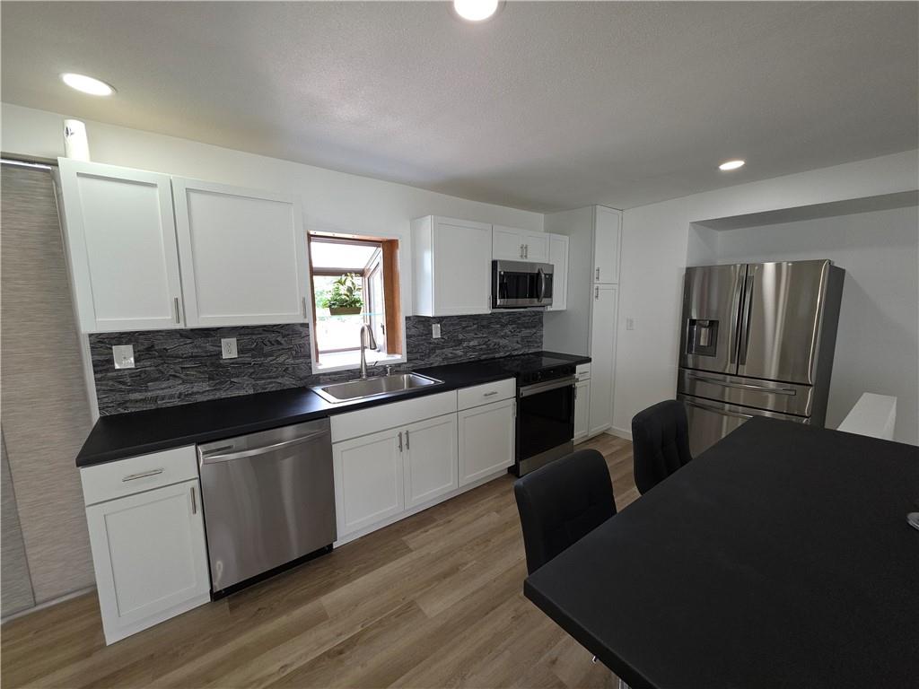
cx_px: 460
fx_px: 345
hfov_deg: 106.2
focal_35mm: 13
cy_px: 344
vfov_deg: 89.9
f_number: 1.9
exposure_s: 1/60
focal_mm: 2.2
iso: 50
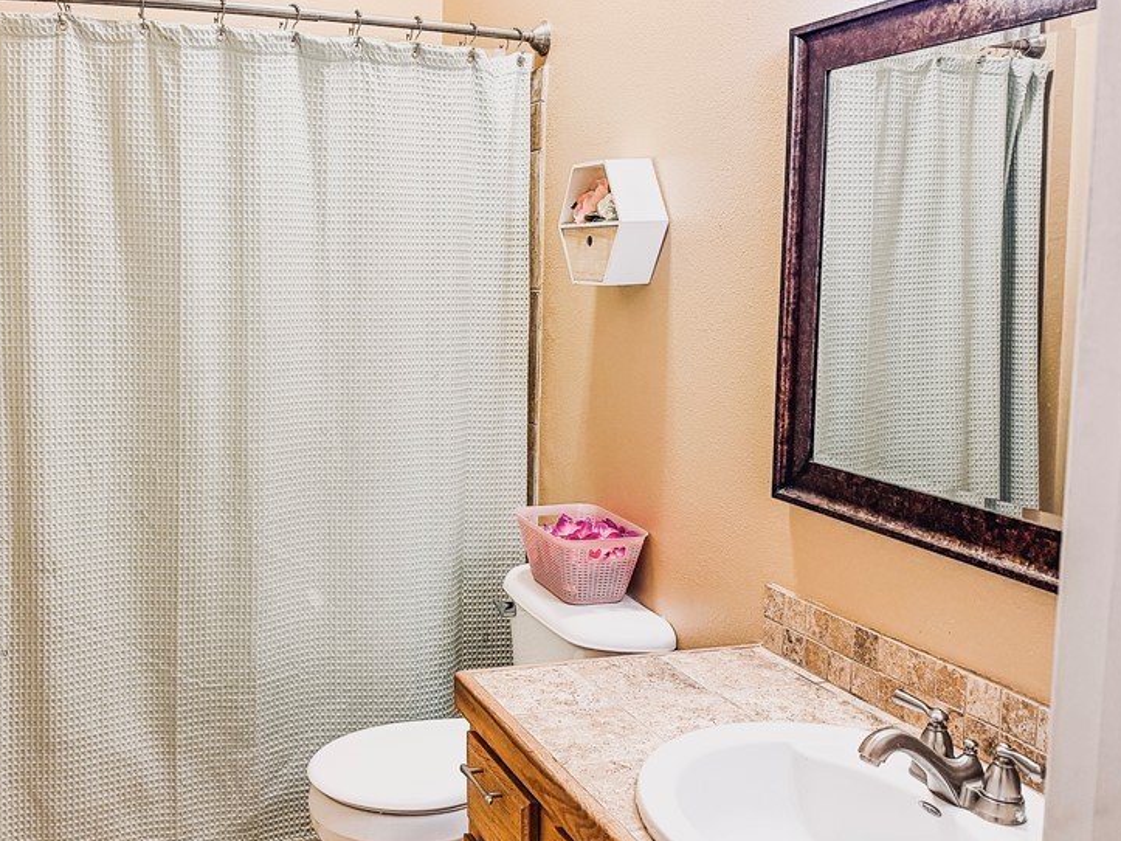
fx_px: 1101
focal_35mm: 34
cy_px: 396
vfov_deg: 41.8
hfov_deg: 52.9
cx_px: 374
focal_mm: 6.76
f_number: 1.8
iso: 320
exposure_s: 1/60
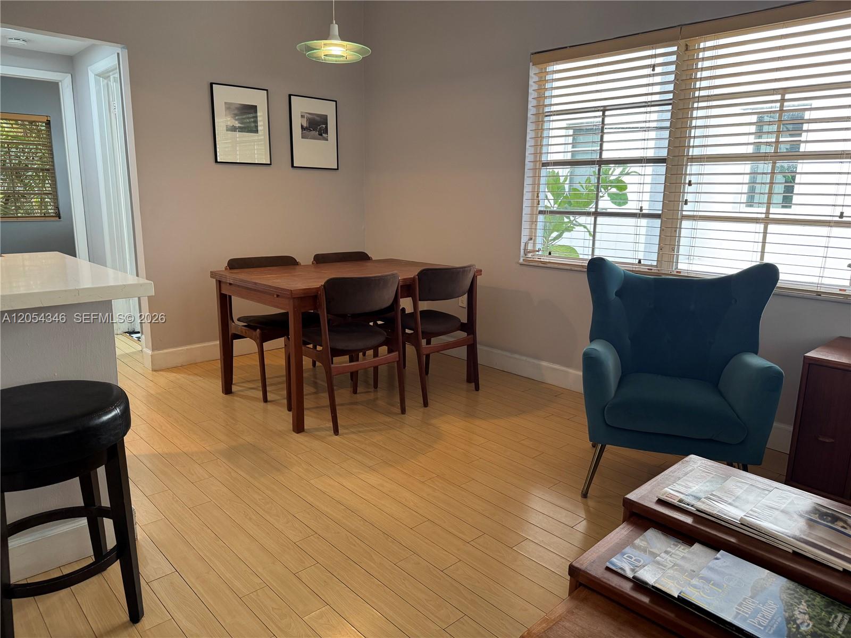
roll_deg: -1.0
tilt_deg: -12.0
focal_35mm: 24
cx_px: 426
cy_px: 319
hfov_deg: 71.6
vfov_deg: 56.8
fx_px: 590
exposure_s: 1/119
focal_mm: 6.76
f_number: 1.78
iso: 200
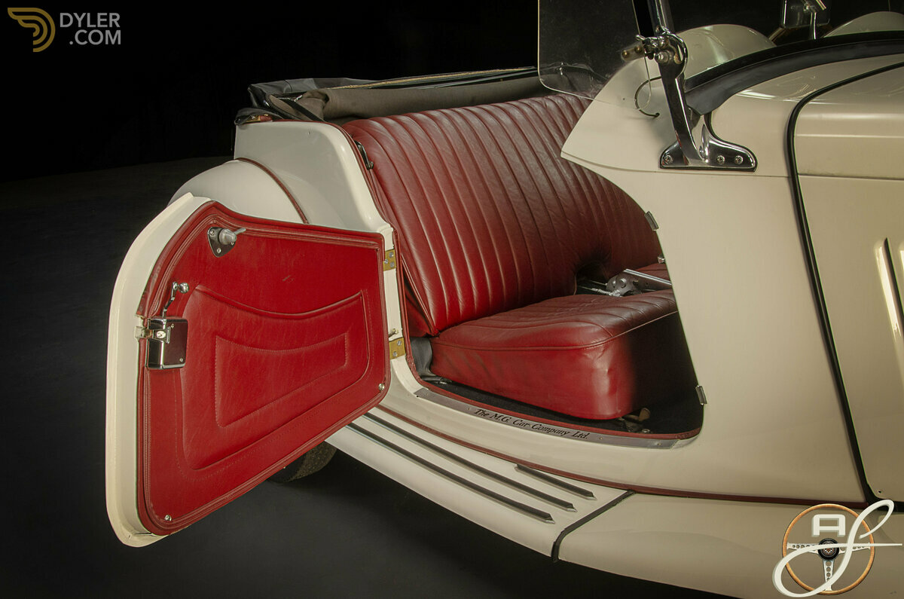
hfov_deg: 53.2
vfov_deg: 36.7
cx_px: 452
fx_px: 902
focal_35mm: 36
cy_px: 300
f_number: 25
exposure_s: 3
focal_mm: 24
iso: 250
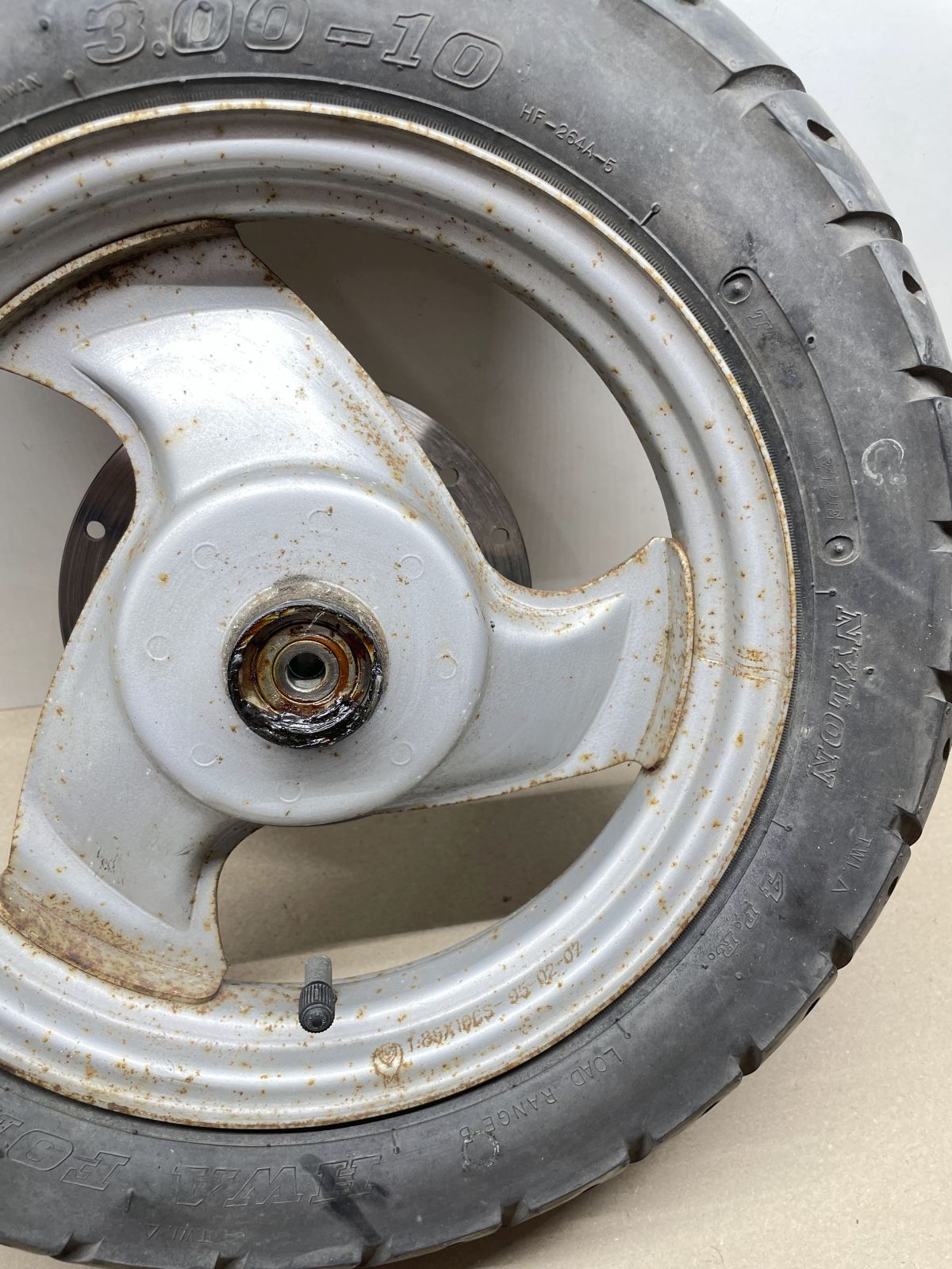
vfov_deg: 67.3
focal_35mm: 26
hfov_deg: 53.1
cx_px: 476
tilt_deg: -50.4
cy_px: 634
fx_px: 953
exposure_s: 1/50
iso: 80
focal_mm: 4.2
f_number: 1.6
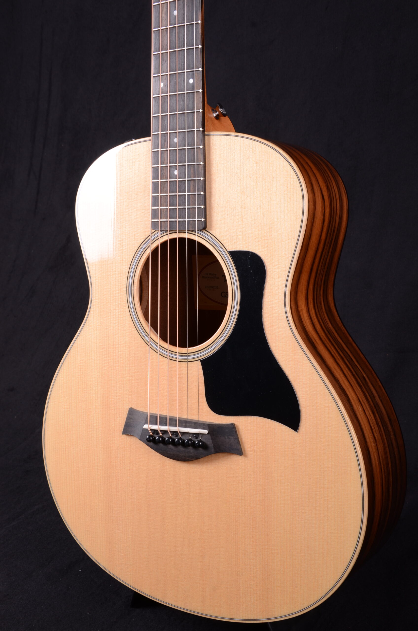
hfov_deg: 28.0
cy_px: 316
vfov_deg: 41.2
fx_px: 840
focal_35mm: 48
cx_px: 209
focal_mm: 32
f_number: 13
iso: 200
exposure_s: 1/200
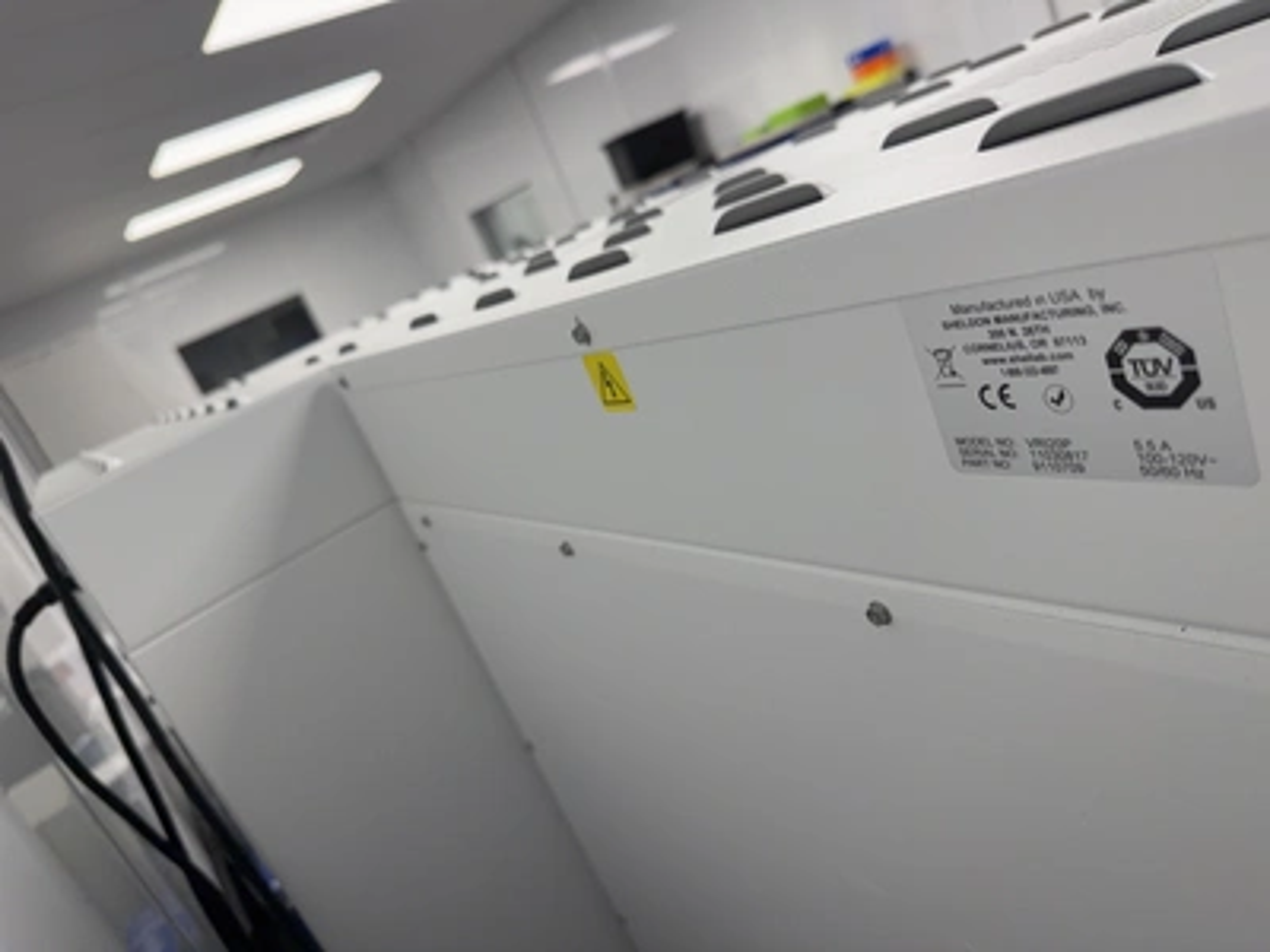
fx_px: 881
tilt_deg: -16.6
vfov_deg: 56.8
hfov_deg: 71.6
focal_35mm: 24
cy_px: 476
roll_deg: +24.5
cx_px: 635
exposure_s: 1/181
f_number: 1.78
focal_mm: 6.76
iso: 200
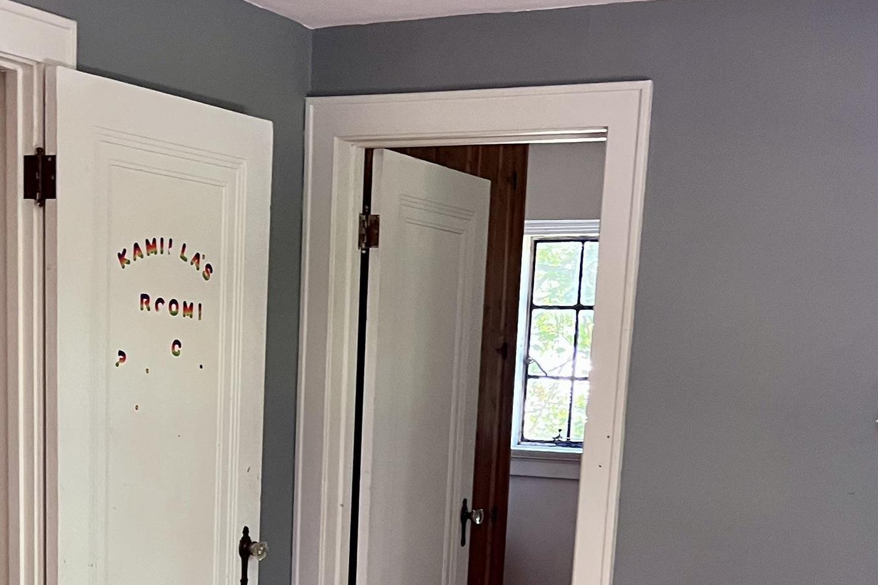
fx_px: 1463
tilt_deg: -10.7
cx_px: 368
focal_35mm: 60
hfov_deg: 33.3
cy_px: 652
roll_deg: -2.5
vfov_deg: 21.4
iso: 250
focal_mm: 5.7
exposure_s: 1/60
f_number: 1.5
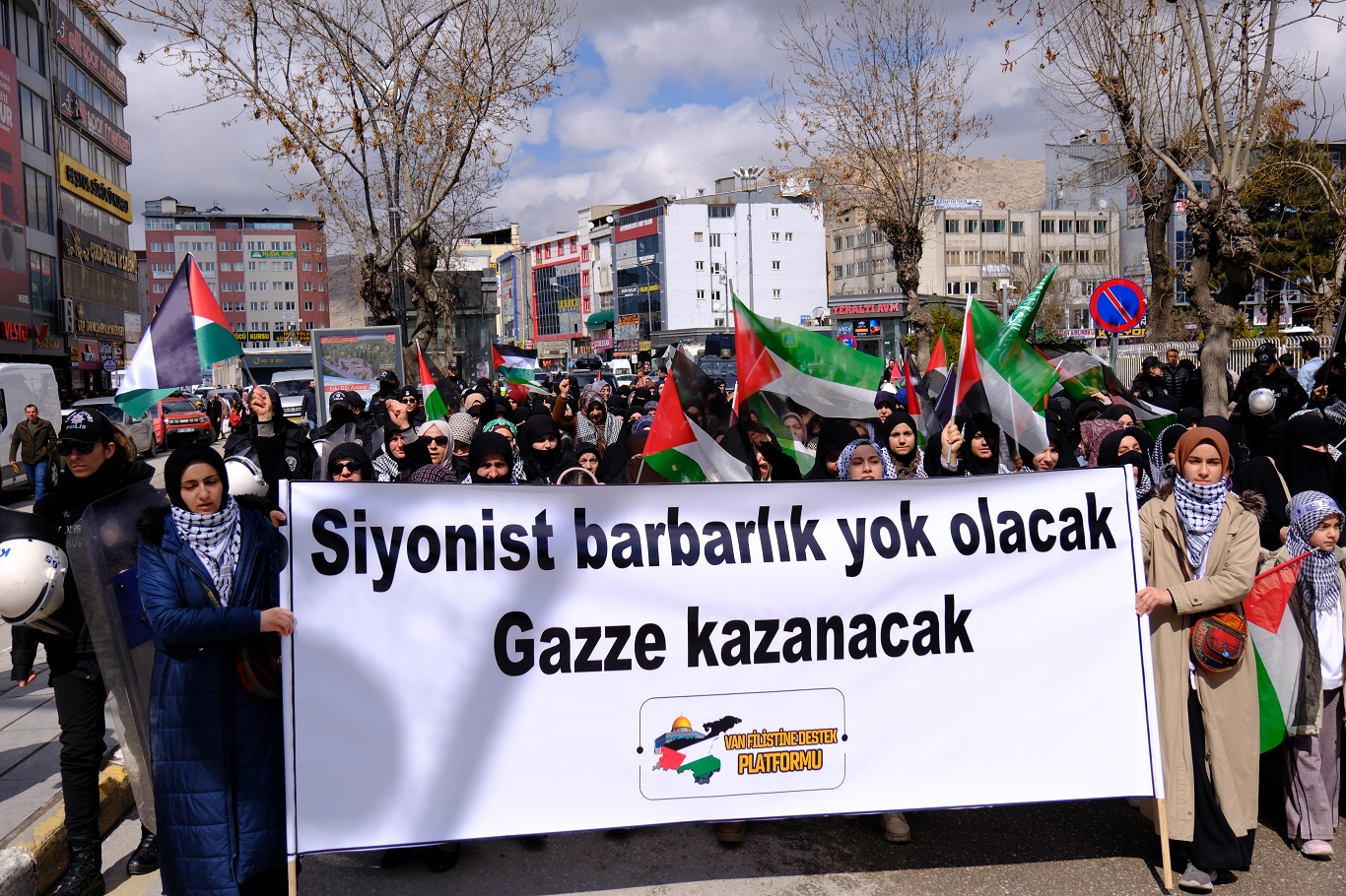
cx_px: 673
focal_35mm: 32
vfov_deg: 41.1
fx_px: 1196
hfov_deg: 58.7
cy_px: 448
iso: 250
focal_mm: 21.2
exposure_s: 1/3200
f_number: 4
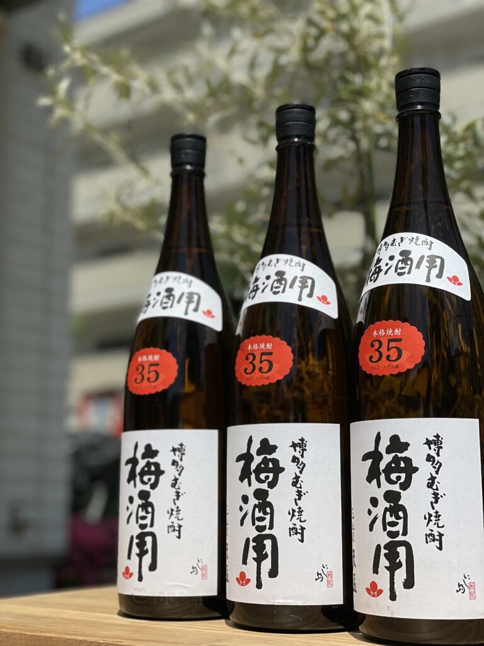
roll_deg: +0.5
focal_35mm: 52
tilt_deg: +10.7
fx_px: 969
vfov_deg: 36.8
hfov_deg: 28.0
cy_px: 323
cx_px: 242
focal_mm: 6
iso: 32
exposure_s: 1/4785
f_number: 2
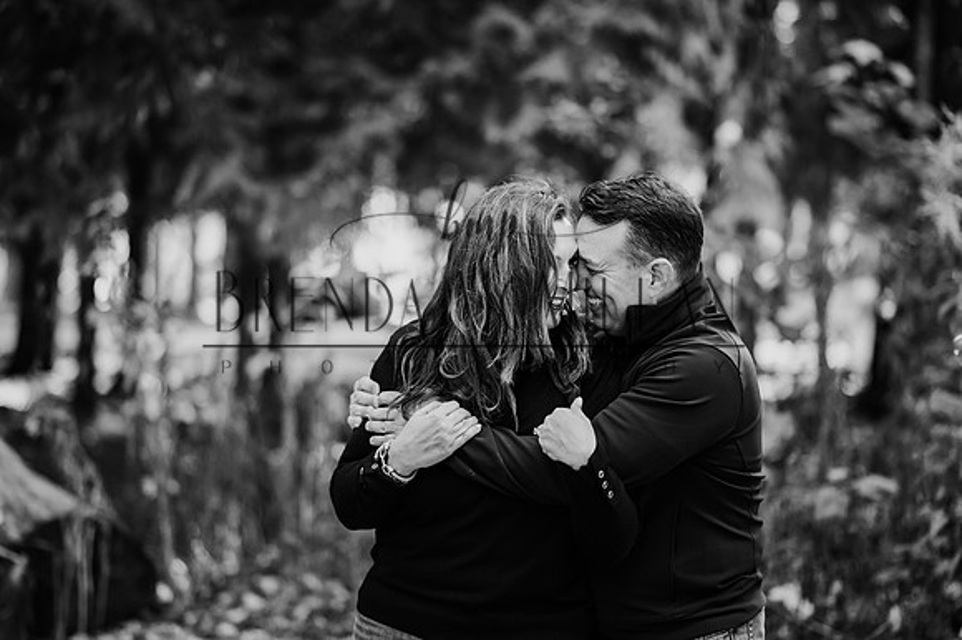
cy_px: 320
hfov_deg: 23.9
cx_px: 481
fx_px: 2270
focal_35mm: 85
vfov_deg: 16.1
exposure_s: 1/640
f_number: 1.8
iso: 500
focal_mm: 85
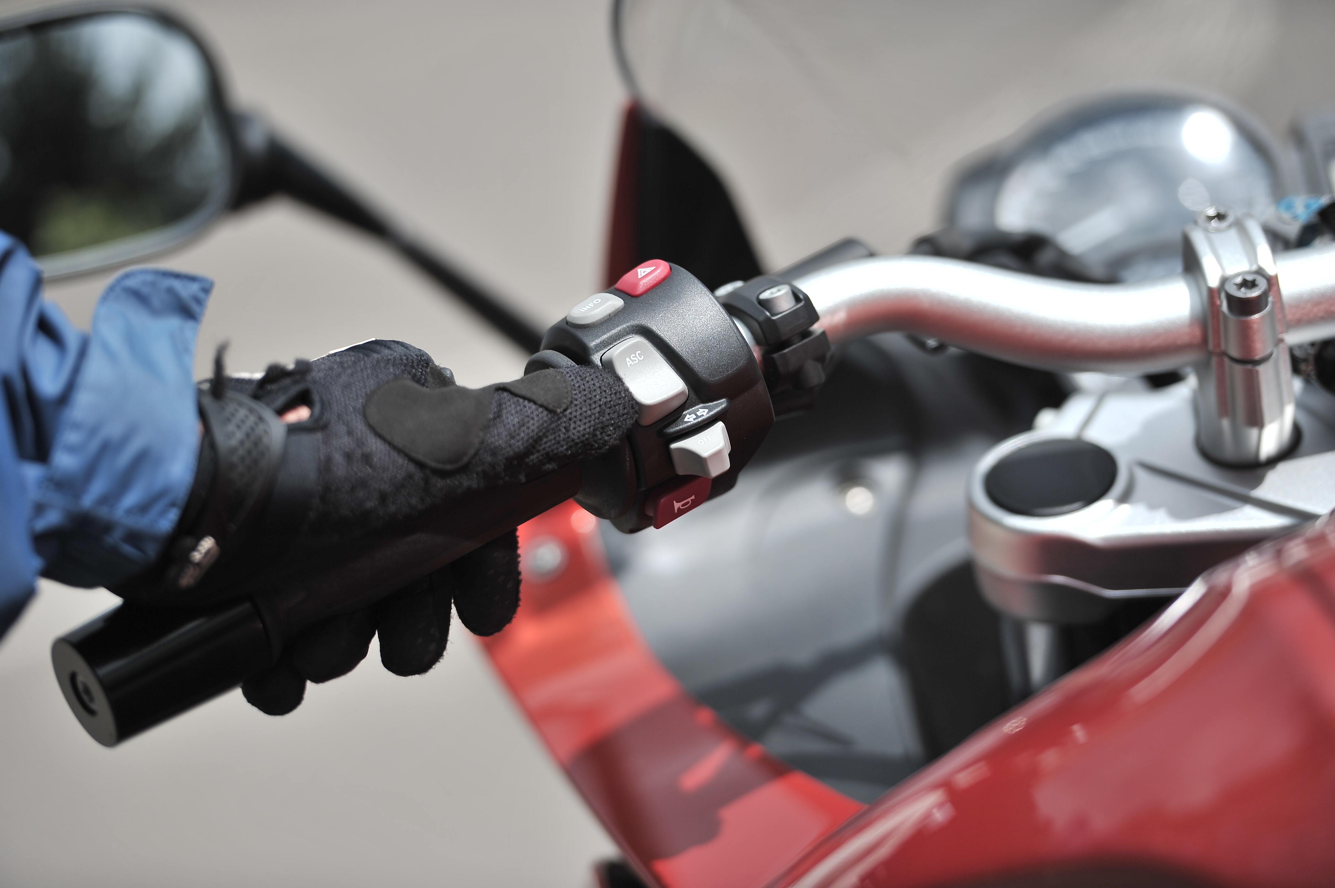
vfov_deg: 6.9
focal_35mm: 200
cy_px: 444
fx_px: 7412
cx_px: 668
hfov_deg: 10.3
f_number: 3.2
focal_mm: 200
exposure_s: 1/3200
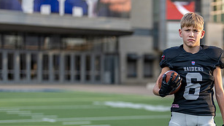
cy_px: 118
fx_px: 630
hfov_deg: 19.8
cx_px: 201
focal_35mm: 106
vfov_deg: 11.4
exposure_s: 1/2000
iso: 100
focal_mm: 50
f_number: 1.2
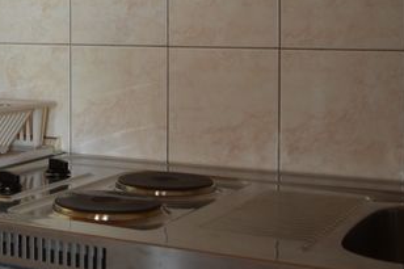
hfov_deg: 22.8
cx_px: -123
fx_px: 886
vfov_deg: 17.1
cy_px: 43
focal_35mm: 79
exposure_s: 1/60
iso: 450
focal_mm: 18
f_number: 4
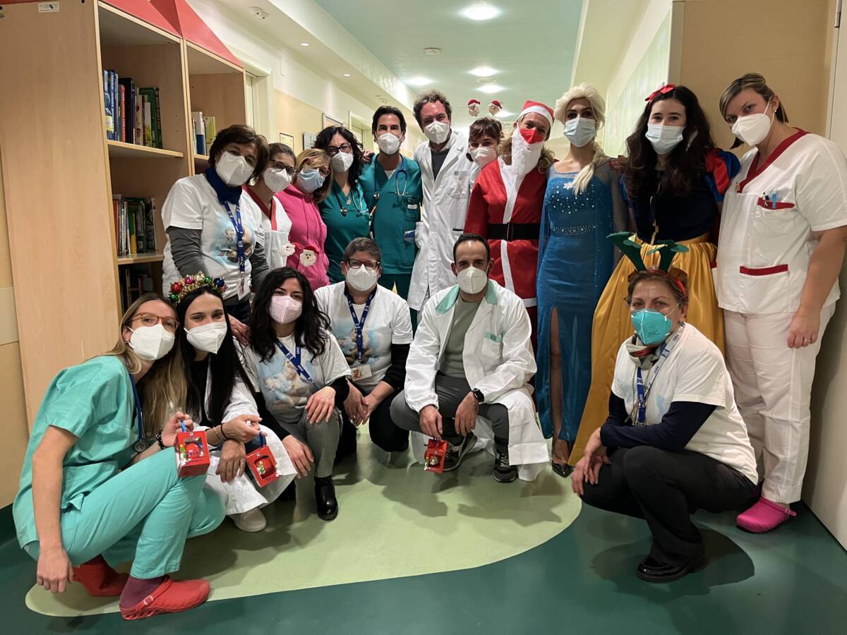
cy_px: 318
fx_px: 636
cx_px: 424
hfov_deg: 67.3
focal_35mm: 26
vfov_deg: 53.1
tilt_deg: -9.6
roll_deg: -0.2
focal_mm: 5.1
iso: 400
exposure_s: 1/50
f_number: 1.6
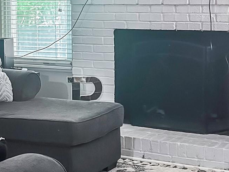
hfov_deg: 23.5
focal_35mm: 82
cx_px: 44
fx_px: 543
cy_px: 74
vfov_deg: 18.0
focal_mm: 5.7
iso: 500
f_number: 1.5
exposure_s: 1/60
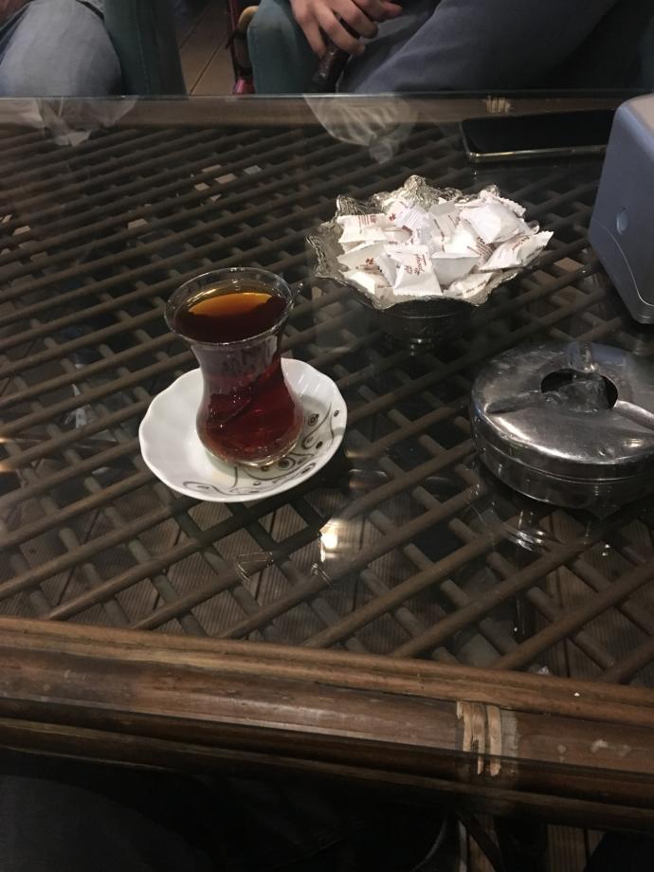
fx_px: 731
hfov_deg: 48.2
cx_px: 327
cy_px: 436
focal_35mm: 29
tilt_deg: -46.3
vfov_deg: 61.7
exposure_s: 1/17
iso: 250
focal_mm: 4.15
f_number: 2.2
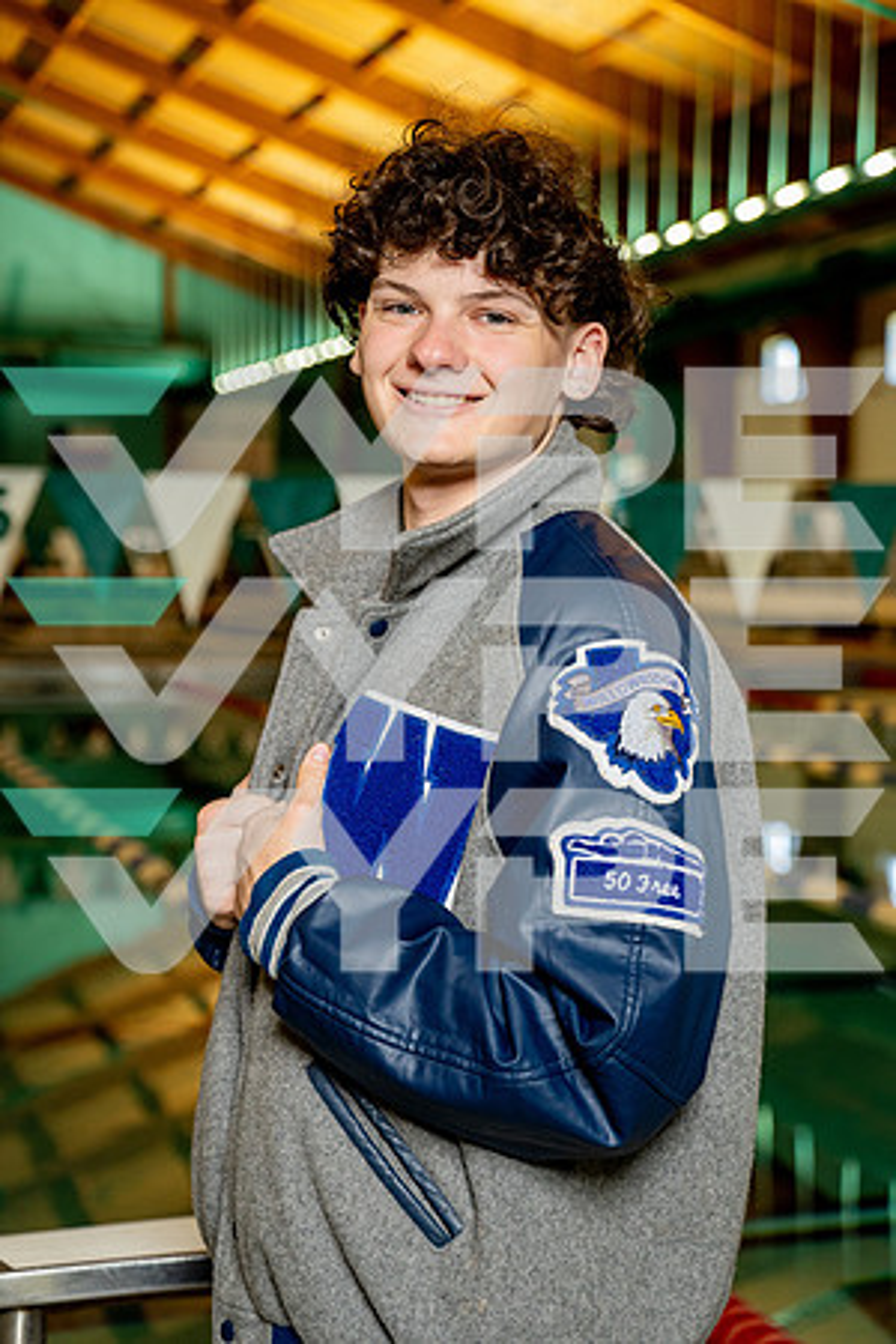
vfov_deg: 31.4
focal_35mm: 64
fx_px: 2389
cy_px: 672
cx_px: 448
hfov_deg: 21.2
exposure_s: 1/250
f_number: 4
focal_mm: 64
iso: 1600
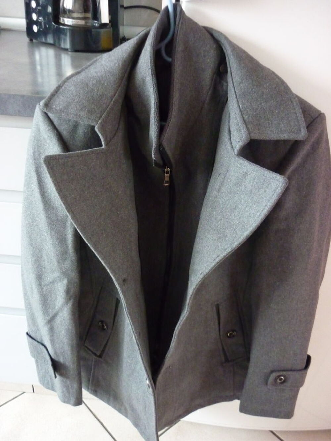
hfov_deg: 43.0
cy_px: 220
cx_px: 166
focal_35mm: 33
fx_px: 421
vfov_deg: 55.3
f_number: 2.8
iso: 800
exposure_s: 1/20
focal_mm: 5.5
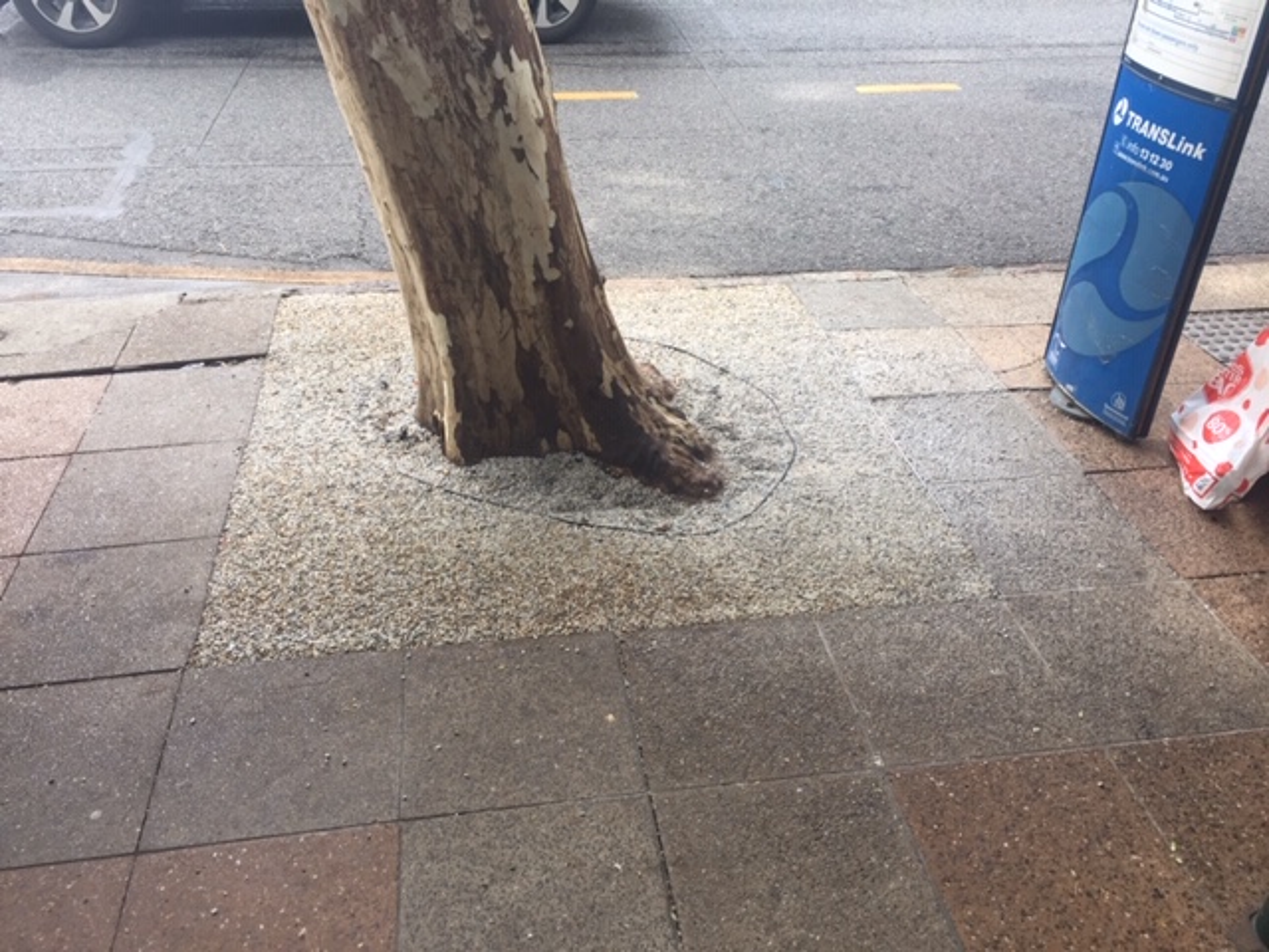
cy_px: 476
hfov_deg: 61.7
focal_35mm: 29
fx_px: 1063
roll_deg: -0.7
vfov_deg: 48.2
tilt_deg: -32.2
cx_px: 634
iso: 40
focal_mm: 4.15
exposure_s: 1/100
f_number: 2.2
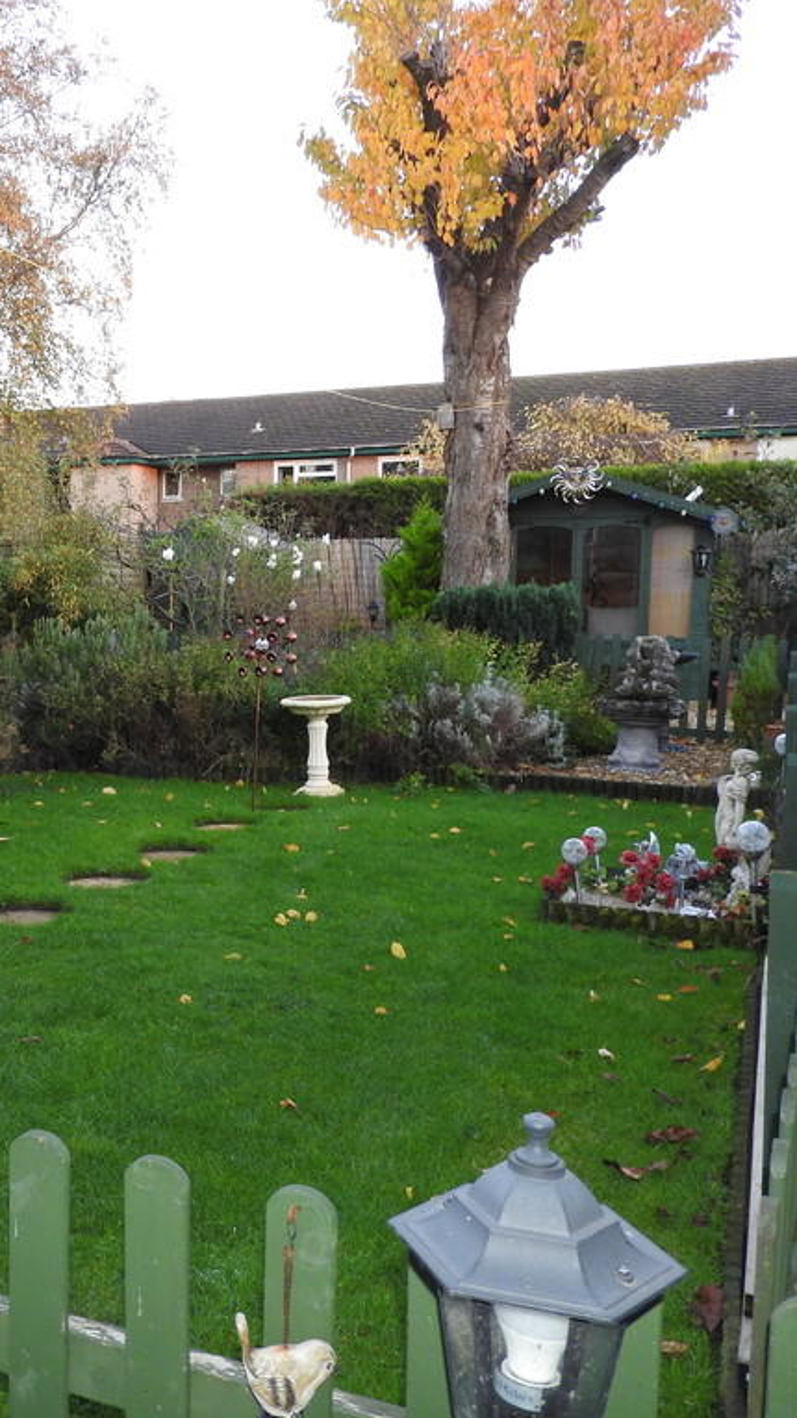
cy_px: 708
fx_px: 1316
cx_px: 74
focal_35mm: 35
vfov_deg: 56.6
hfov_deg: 32.0
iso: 200
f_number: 3.3
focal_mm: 4.3
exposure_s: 1/30
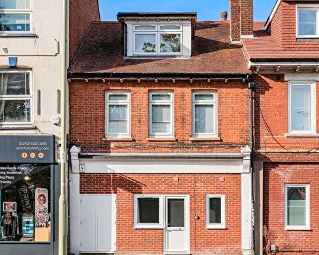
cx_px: 177
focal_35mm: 47
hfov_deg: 39.5
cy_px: 141
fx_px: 444
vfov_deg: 32.0
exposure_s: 1/500
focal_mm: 35
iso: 250
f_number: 9
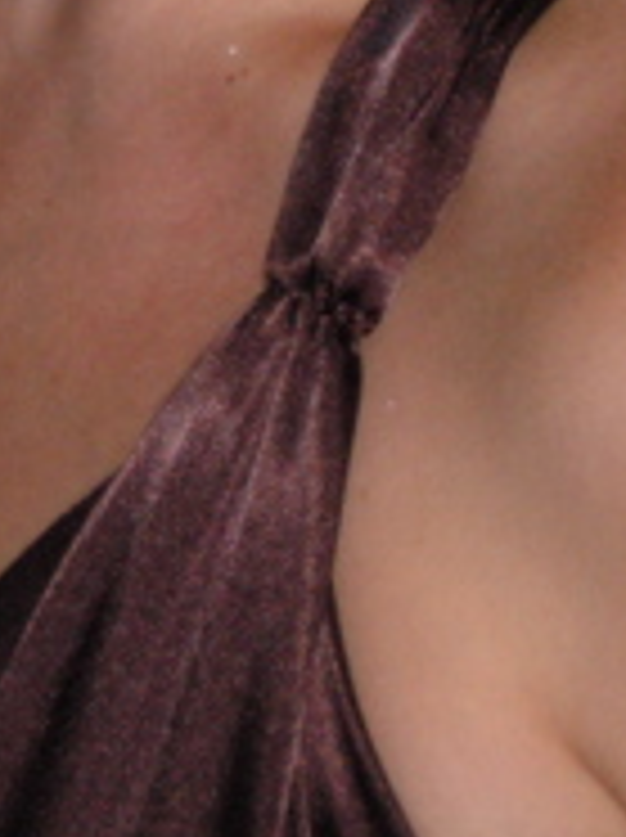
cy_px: -148
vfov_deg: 6.2
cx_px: 178
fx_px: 7709
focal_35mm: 319
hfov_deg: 4.6
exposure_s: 1/313
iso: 173
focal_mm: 18.6
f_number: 4.3
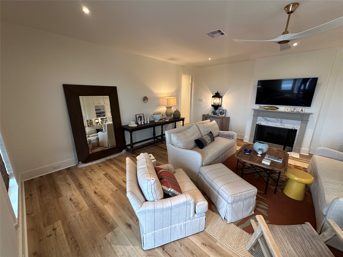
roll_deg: -0.4
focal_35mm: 14
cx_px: 172
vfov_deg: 85.7
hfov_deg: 102.1
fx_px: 139
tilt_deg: -14.3
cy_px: 128
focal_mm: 2.22
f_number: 2.2
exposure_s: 1/60
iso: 320
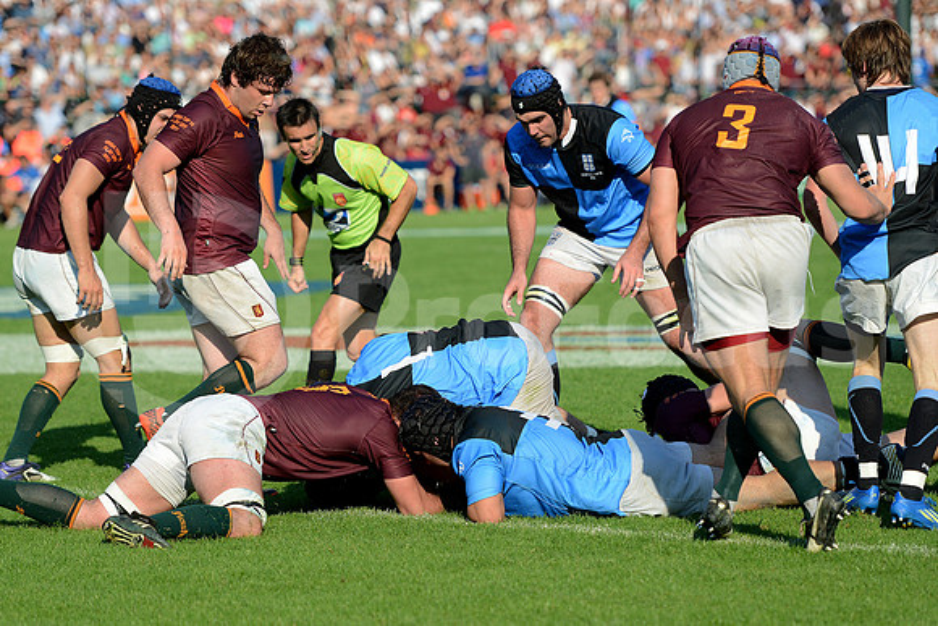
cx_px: 469
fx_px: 3518
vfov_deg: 10.2
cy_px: 313
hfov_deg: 15.2
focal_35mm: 135
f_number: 2.8
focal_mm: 135
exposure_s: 1/2000
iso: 250
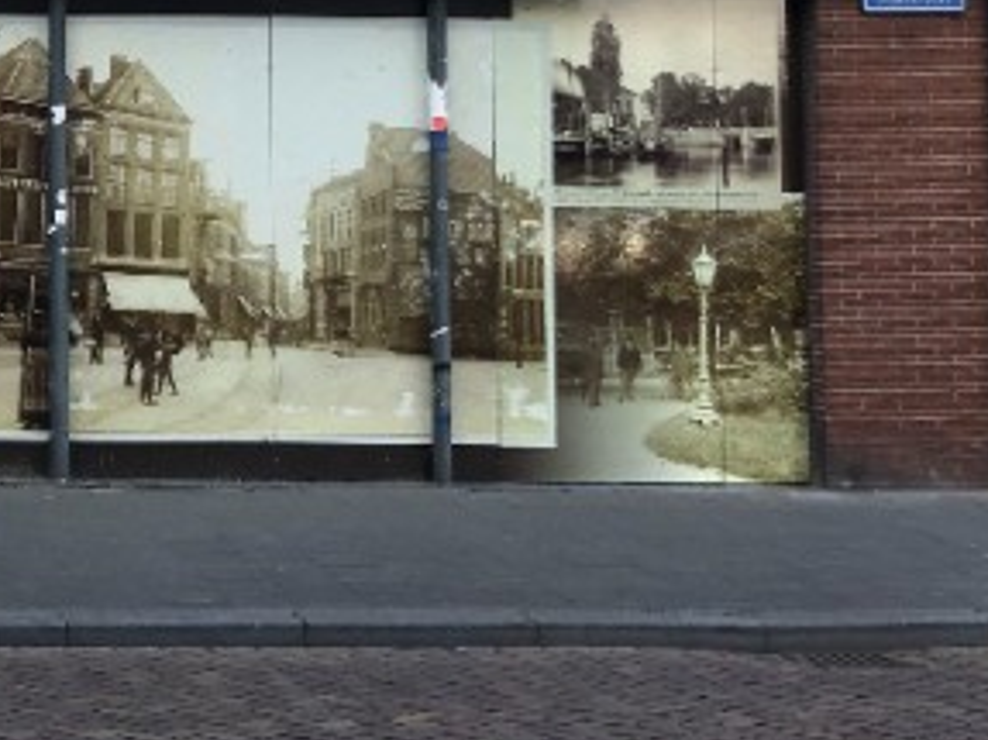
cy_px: 62
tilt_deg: +2.1
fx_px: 2225
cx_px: -103
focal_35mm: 78
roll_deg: -1.0
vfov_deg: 18.5
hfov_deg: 23.5
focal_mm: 3.99
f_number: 1.8
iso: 20
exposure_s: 1/533
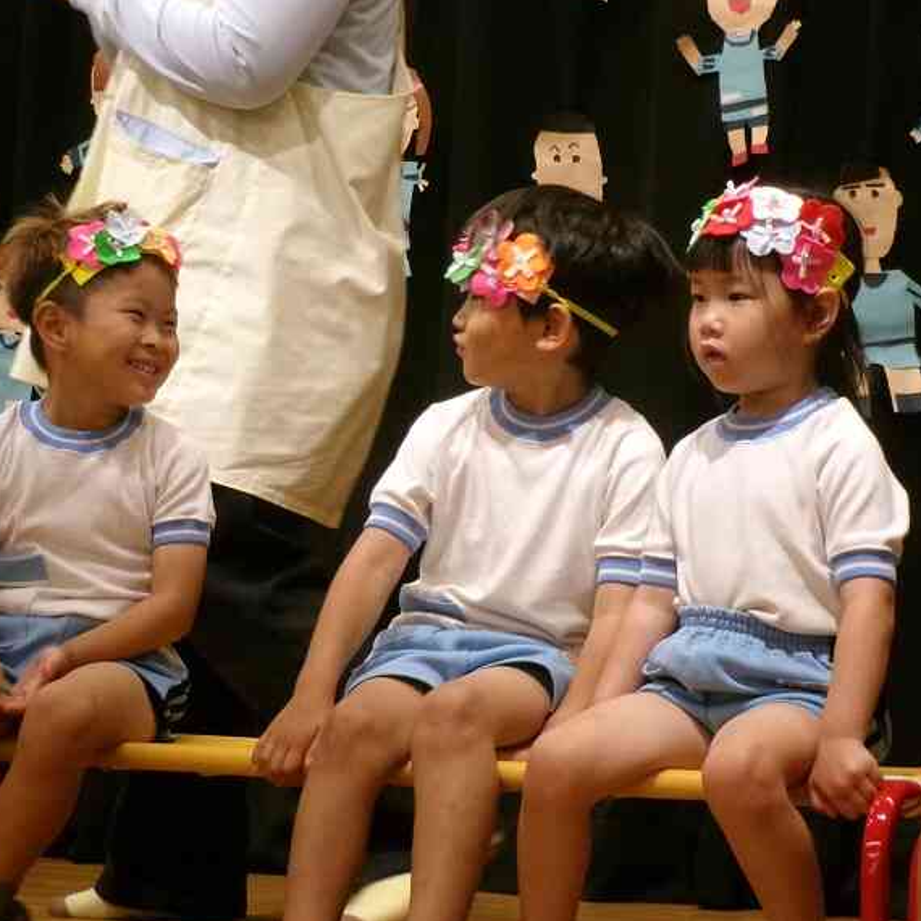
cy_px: 458
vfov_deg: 15.2
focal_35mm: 115
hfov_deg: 15.2
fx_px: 3462
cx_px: 397
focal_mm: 16.9
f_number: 5.8
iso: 680
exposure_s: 1/125
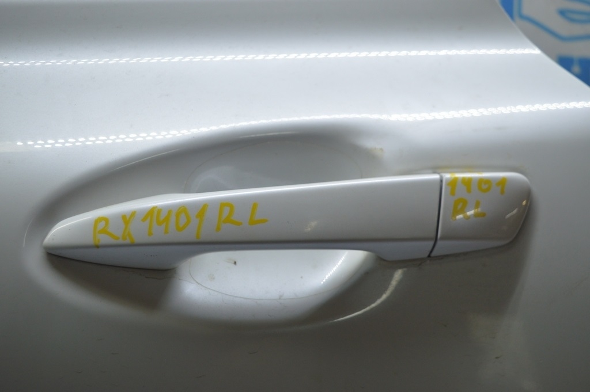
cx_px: 295
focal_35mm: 44
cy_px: 196
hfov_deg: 45.0
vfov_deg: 30.8
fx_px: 712
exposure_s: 1/160
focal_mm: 29
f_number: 4.2
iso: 400
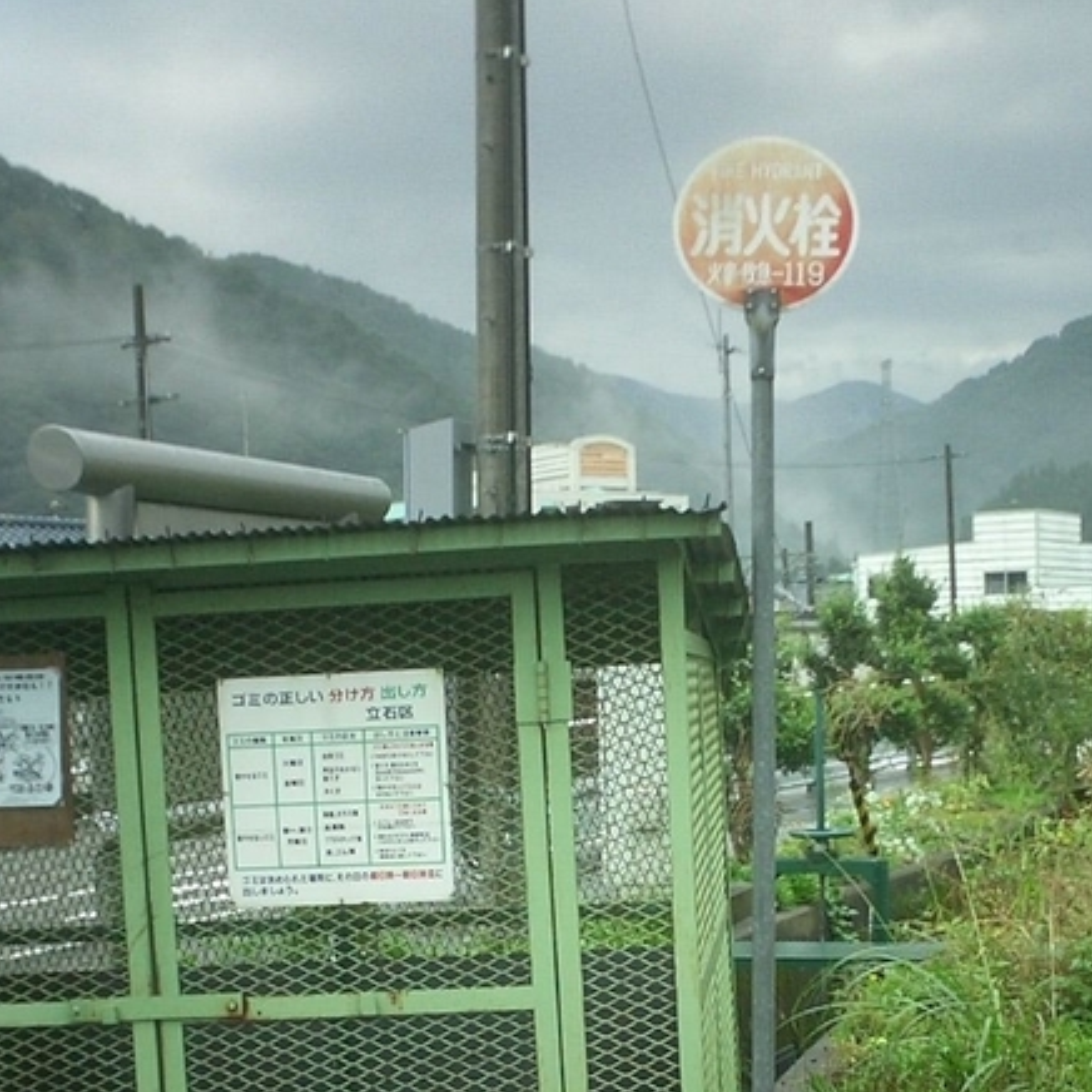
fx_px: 2141
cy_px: 824
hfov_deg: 28.5
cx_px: 706
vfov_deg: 28.2
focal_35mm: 60
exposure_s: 1/125
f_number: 3.5
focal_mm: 5.6
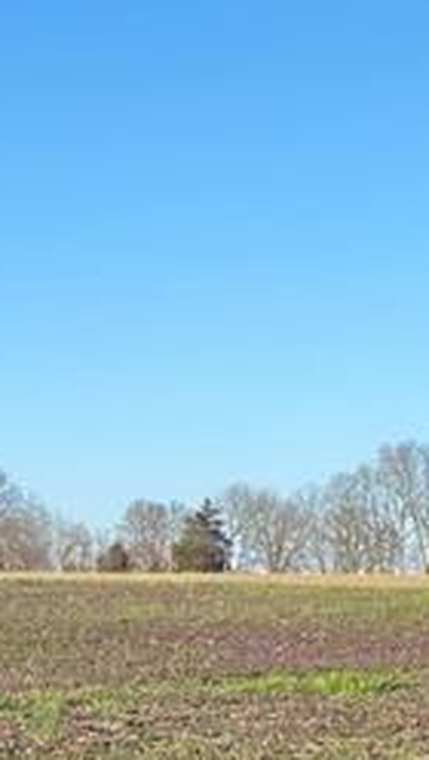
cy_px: 717
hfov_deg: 8.9
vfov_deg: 15.4
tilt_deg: -2.2
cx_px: 132
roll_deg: +0.8
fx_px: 2763
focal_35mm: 137
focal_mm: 4.25
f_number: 1.8
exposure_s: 1/1543
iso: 32
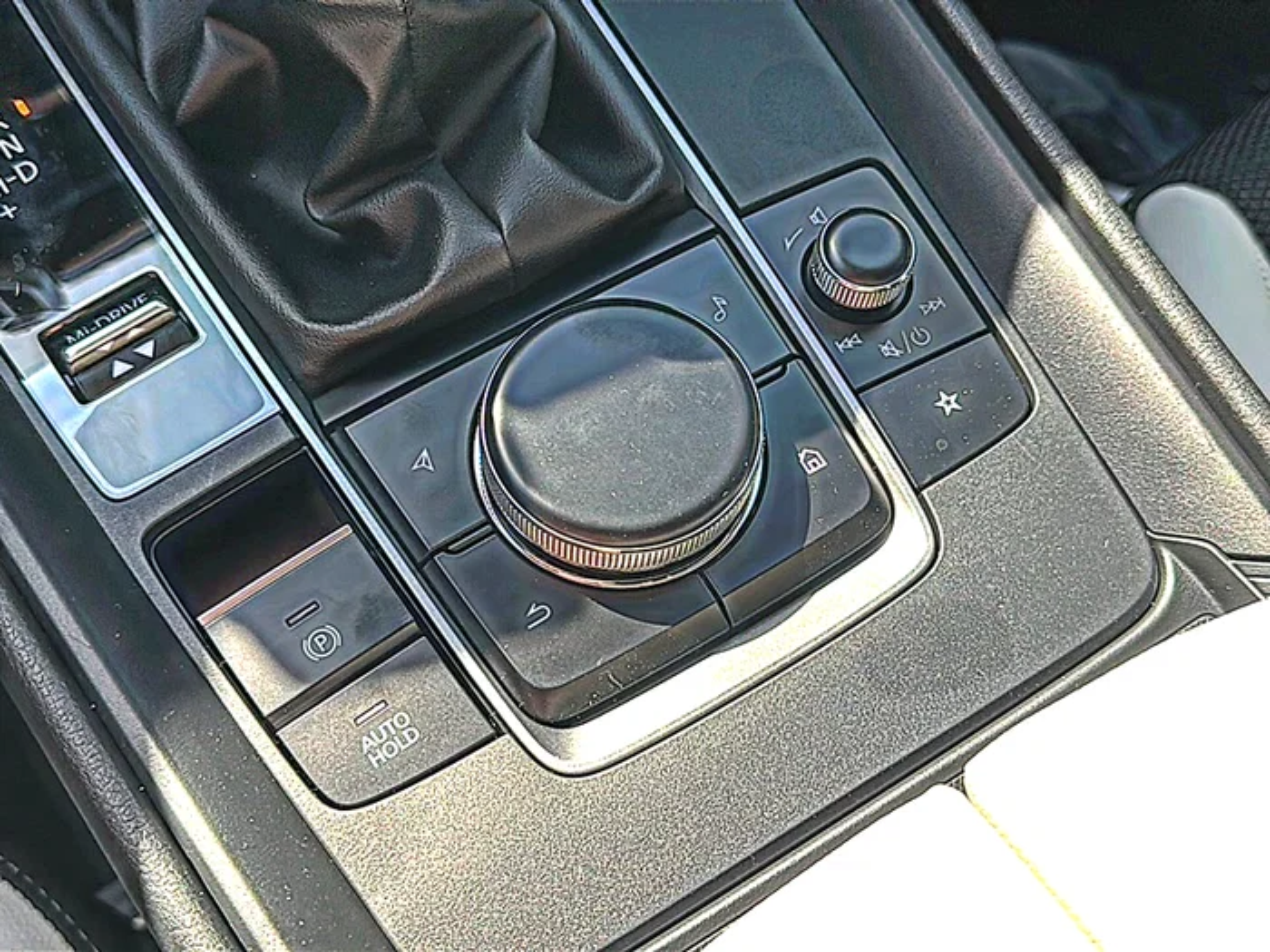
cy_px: 476
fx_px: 1247
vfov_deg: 41.8
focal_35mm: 34
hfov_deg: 54.0
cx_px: 635
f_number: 1.78
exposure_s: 1/418
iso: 80
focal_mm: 6.86
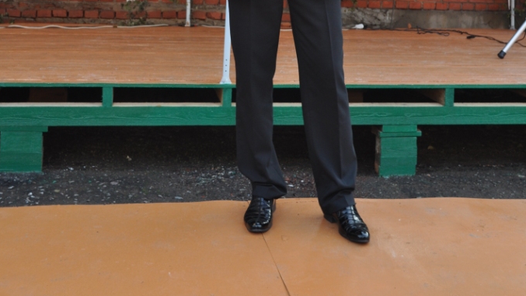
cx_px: 263
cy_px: -33
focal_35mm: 57
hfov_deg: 36.6
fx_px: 795
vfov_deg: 20.1
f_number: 5.6
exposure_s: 1/125
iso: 400
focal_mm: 24
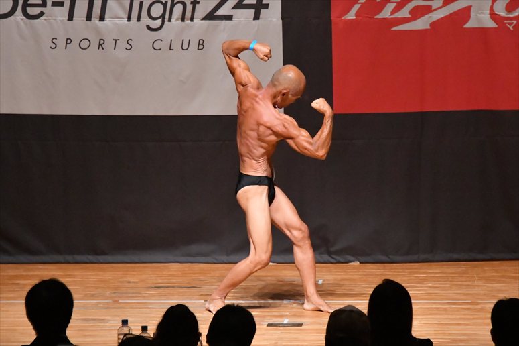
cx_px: 260
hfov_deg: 7.2
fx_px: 4107
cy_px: 173
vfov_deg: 4.8
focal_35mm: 285
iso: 12800
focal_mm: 190
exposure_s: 1/400
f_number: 5.6
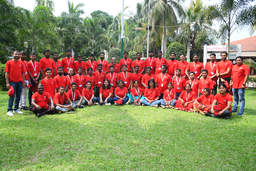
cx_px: 128
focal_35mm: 30
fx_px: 213
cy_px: 86
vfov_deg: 43.6
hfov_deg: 61.9
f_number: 4
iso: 125
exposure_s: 1/250
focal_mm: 20
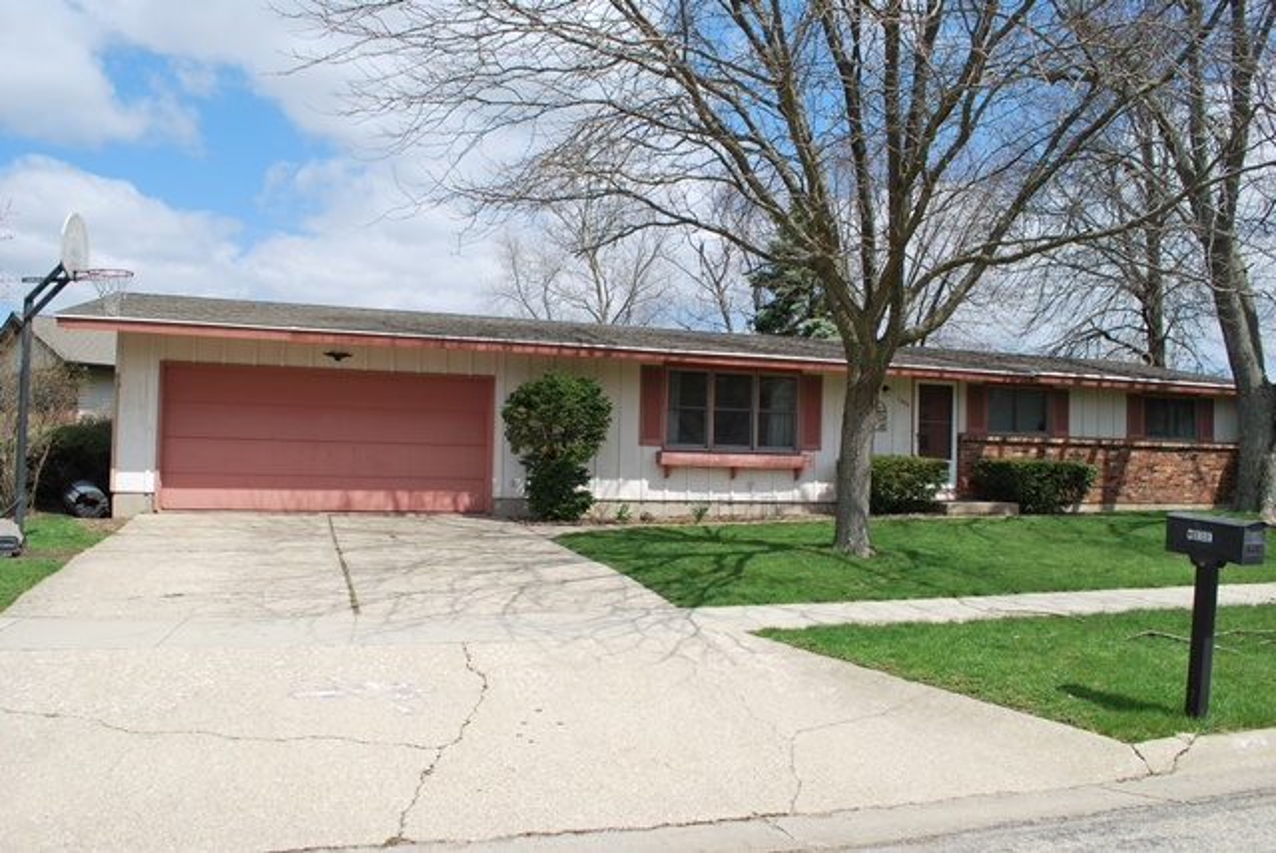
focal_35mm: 27
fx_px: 958
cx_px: 638
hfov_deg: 67.3
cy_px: 426
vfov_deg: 48.0
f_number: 8
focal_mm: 18
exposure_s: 1/250
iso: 100
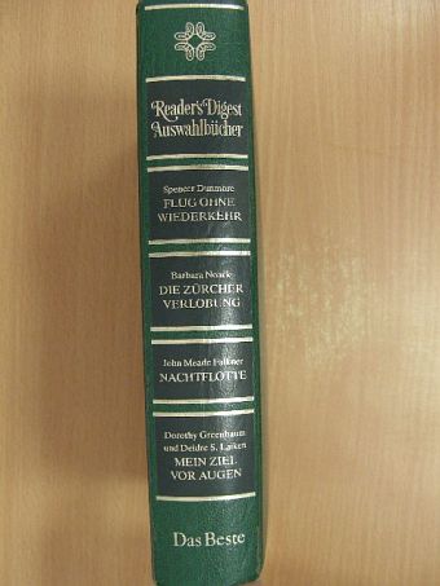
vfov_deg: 45.8
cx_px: 220
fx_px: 695
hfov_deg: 35.2
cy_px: 293
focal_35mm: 41
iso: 200
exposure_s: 1/16.2
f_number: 3.5
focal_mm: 6.8
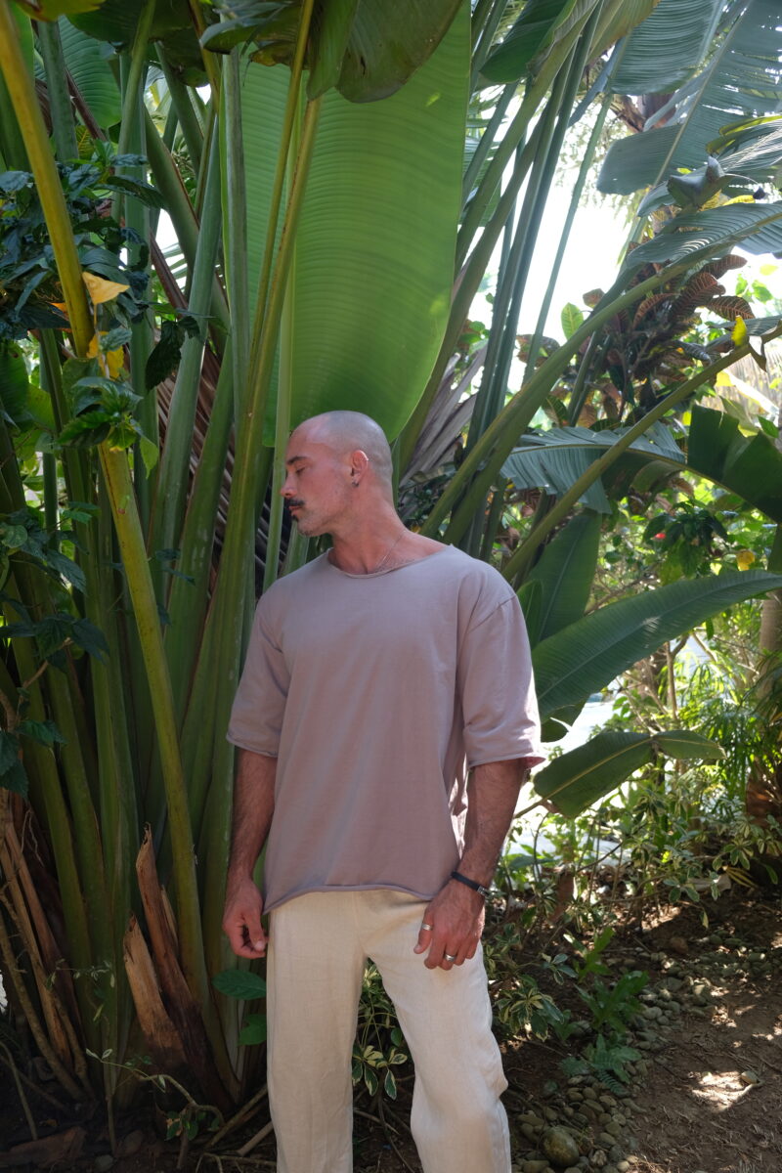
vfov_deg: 60.3
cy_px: 586
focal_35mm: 31
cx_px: 391
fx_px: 1010
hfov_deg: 42.3
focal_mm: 20.5
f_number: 3.2
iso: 250
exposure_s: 1/250
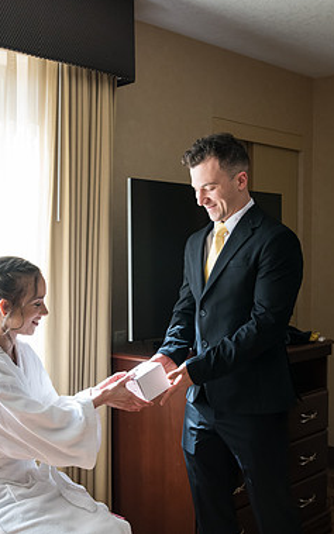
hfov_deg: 24.3
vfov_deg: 38.2
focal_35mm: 53
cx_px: 109
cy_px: 263
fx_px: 772
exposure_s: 1/320
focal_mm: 34
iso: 2000
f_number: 4
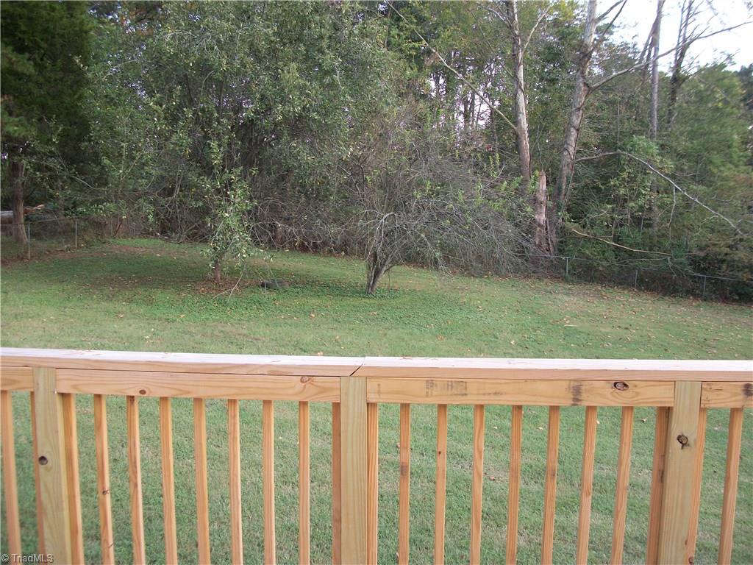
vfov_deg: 44.2
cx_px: 376
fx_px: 696
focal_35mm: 32
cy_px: 282
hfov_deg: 56.8
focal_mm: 5.7
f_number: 2.9
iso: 80
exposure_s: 1/80
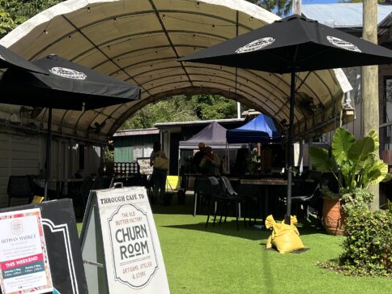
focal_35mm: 55
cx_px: 128
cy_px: 145
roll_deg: +0.4
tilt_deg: +2.1
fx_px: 623
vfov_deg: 26.6
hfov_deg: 34.6
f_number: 1.5
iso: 50
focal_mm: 5.7
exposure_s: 1/3356
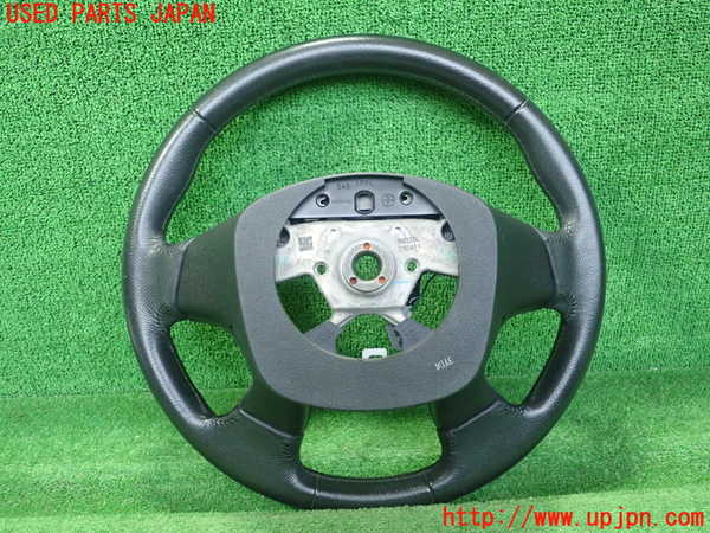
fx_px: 615
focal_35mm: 30
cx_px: 355
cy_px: 266
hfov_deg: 60.0
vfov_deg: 46.8
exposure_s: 1/125
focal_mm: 5.5
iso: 640
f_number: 2.3
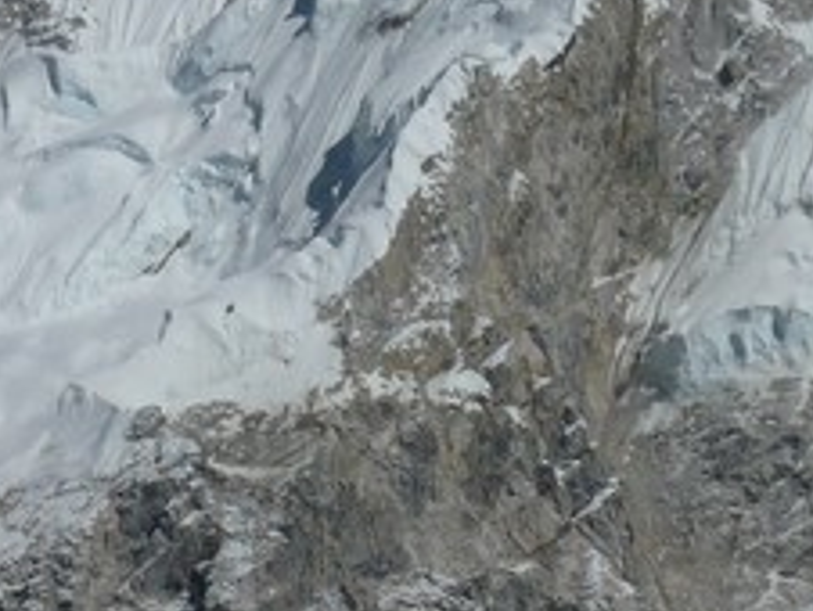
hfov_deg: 7.2
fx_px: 6419
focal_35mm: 273
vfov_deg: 5.5
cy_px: 482
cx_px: 83
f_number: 14
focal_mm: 17
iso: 100
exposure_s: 1/500
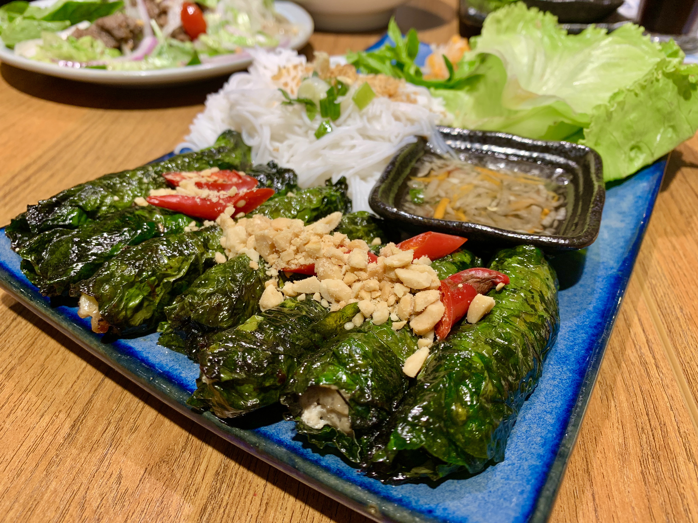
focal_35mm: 26
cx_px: 349
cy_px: 262
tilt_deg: -38.7
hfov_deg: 67.3
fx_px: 524
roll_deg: -1.8
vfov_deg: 53.1
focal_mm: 4.25
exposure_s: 1/60
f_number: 1.8
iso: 80
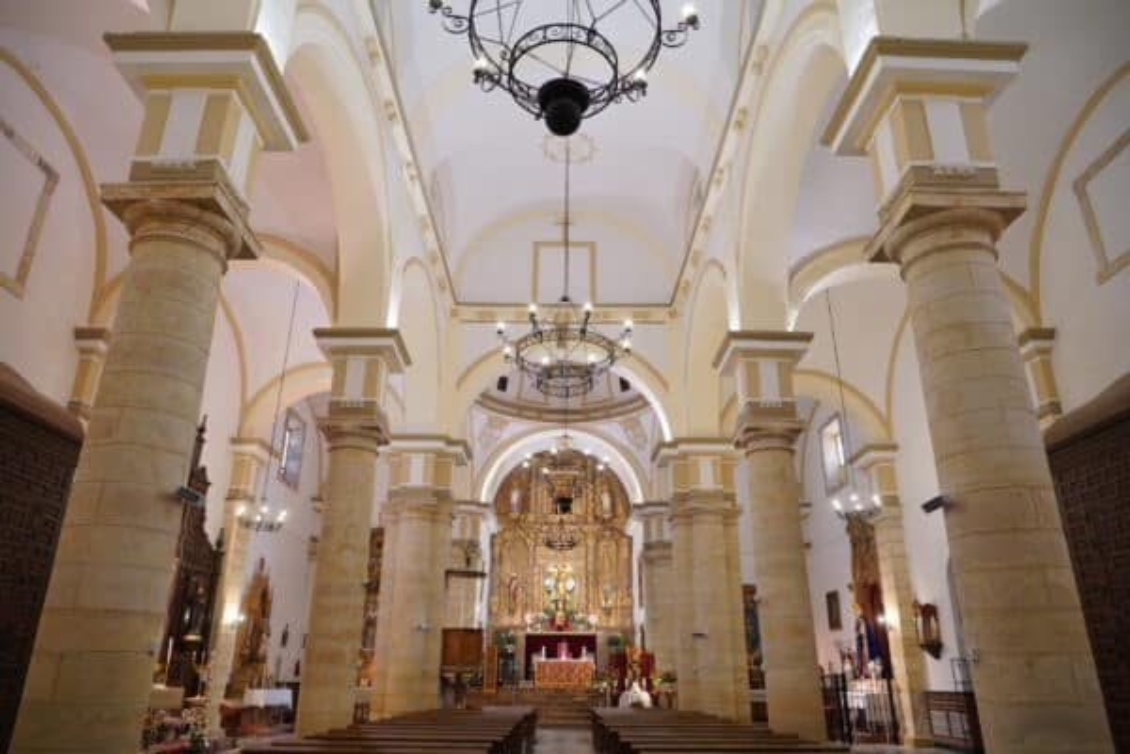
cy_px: 377
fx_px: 753
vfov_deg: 53.1
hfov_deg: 73.7
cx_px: 565
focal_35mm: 24
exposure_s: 1/160
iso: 5000
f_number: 4.5
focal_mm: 24
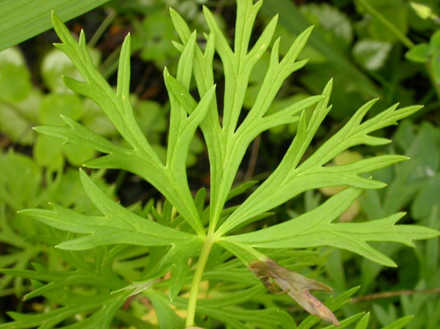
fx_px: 991
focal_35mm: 78
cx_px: 220
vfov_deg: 18.9
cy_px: 164
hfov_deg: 25.0
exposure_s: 1/60.1
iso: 100
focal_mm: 16.2
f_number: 5
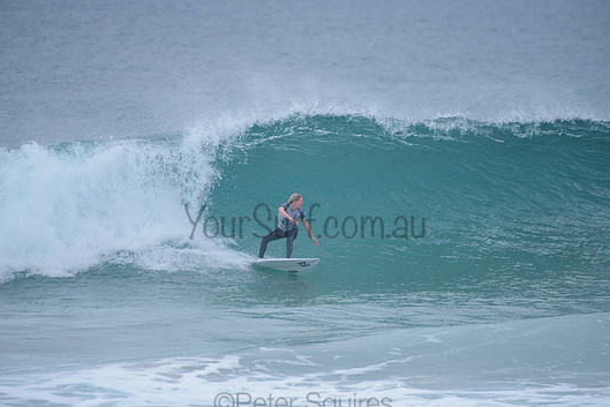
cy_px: 212
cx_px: 303
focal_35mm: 548
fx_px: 9288
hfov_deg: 3.8
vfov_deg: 2.5
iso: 450
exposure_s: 1/2000
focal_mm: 500
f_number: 5.6
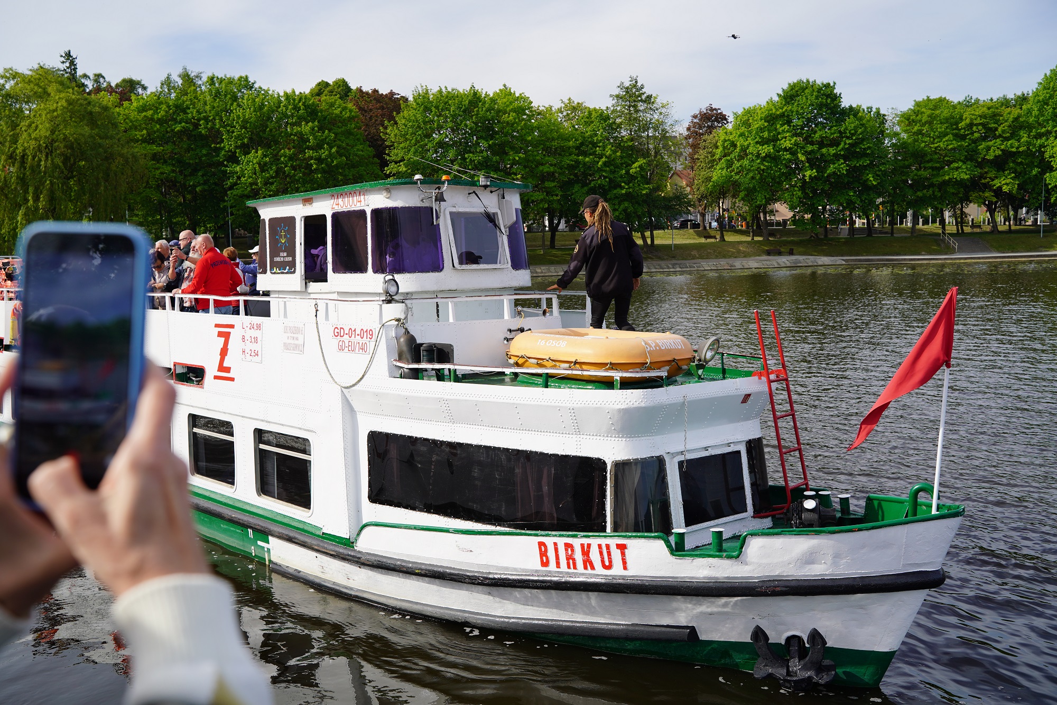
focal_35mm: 35
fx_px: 1027
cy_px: 352
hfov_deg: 54.4
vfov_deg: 37.8
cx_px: 528
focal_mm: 35
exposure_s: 1/500
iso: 100
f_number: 5
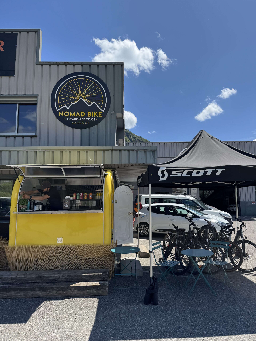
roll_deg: -0.3
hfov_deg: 56.8
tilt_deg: +8.7
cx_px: 128
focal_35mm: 24
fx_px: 237
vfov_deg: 71.6
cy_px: 170
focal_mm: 6.76
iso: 80
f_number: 1.78
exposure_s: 1/4049
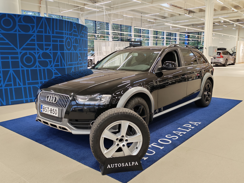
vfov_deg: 44.2
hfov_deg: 56.8
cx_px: 122
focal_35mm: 32
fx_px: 226
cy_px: 92
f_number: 1.9
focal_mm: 6.12
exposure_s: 1/100
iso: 375
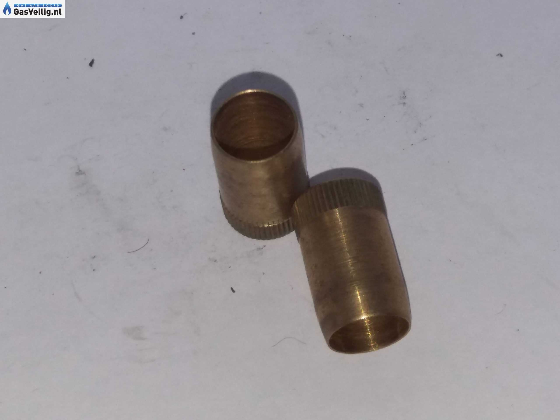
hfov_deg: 63.4
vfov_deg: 49.7
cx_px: 280
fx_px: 453
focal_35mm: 28
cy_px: 210
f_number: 1.9
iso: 64
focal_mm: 3.7
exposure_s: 1/637
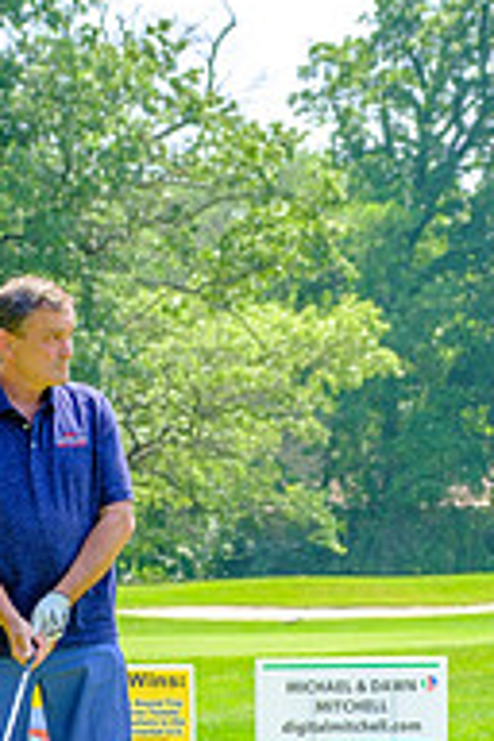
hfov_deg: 7.7
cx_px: 135
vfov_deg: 11.5
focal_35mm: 178
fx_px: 3664
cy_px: 563
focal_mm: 50.5
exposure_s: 1/320
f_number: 4.5
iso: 200
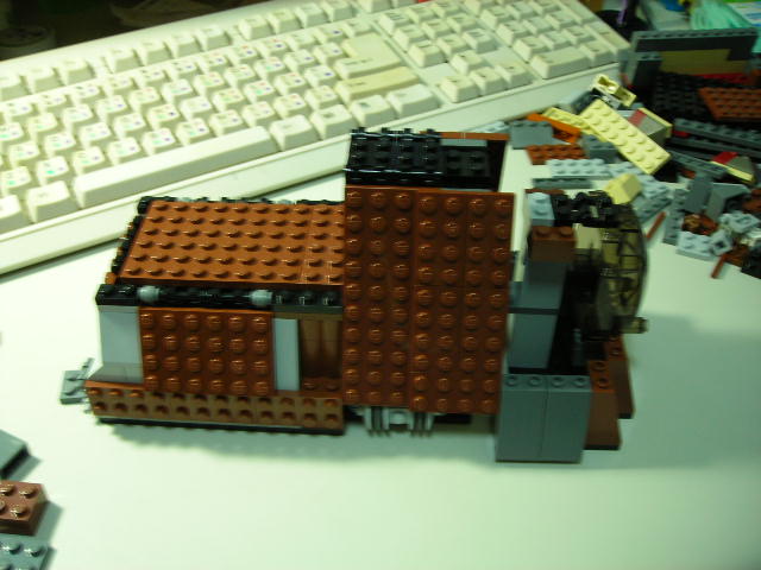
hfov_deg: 49.0
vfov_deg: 37.7
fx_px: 835
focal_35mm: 38
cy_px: 285
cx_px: 380
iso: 89
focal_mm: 6.3
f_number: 3.2
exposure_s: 1/3.9
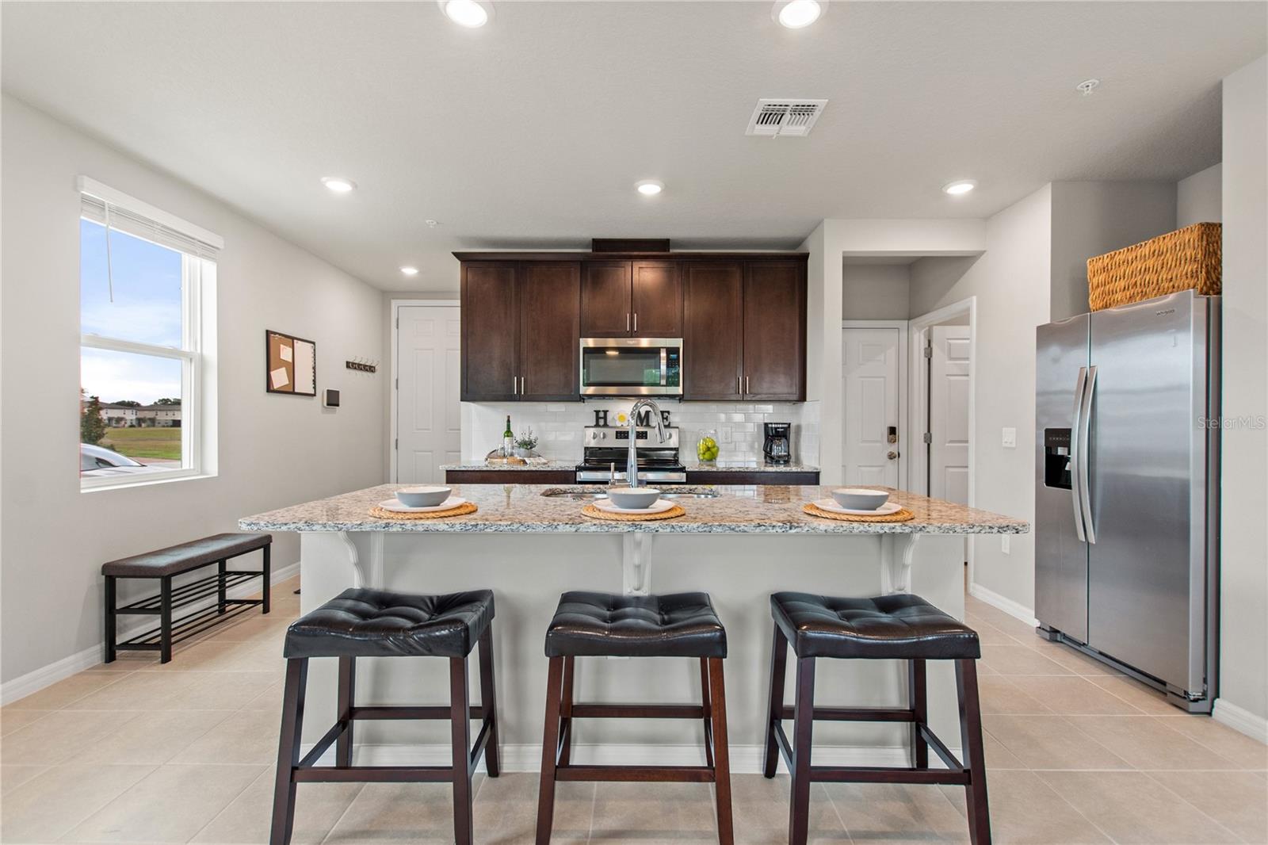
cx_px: 634
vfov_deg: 77.3
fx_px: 528
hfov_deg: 100.4
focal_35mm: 15
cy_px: 422
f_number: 4.5
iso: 400
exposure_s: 1/13
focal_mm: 10
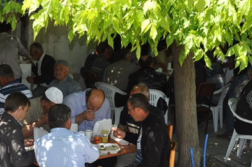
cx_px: 93
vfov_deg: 16.5
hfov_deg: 24.7
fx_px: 573
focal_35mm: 82
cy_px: 135
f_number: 7.1
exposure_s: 1/200
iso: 200
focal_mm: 28
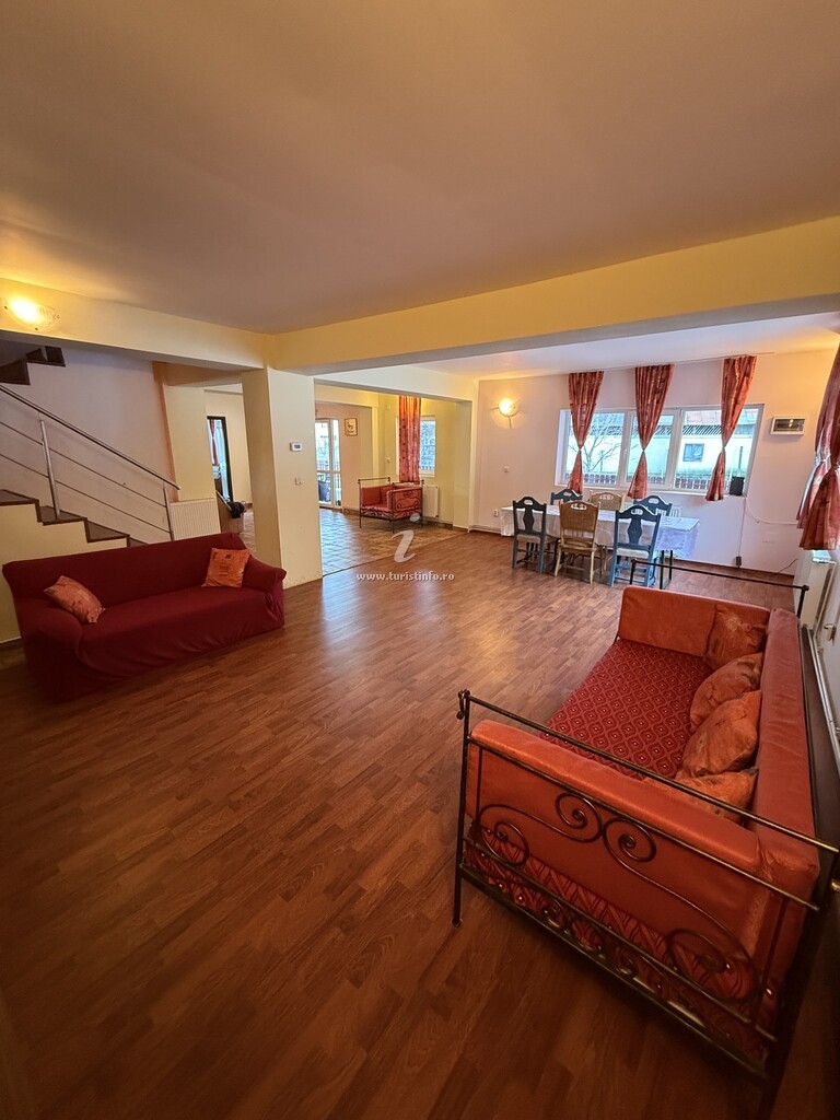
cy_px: 560
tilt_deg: -13.8
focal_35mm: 14
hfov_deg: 85.7
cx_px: 420
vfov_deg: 102.1
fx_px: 453
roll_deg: -1.2
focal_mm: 2.22
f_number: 2.2
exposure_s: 1/50
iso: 640
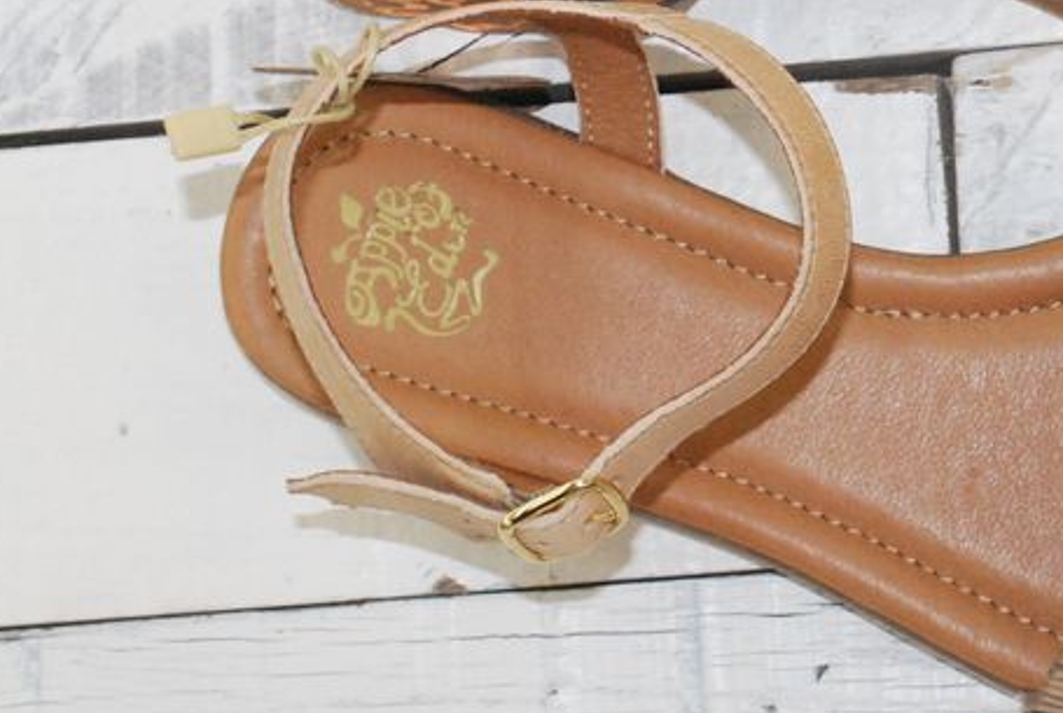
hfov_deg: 15.9
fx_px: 3727
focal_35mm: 126
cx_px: 1062
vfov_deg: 10.9
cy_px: 110
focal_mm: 32
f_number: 10
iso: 1600
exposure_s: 1/200
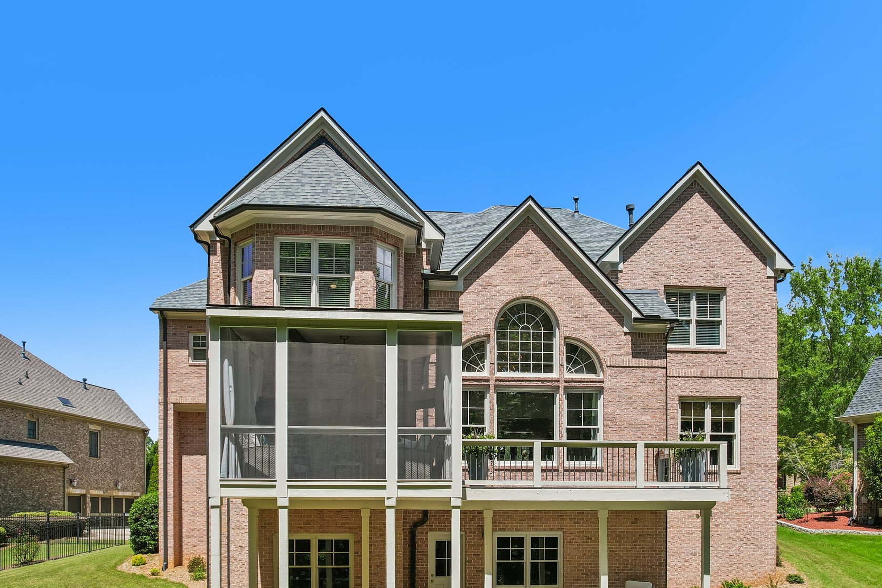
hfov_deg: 67.4
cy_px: 359
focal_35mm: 27
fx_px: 661
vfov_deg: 47.6
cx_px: 463
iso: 100
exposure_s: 1/1500
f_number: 2.8
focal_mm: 8.4
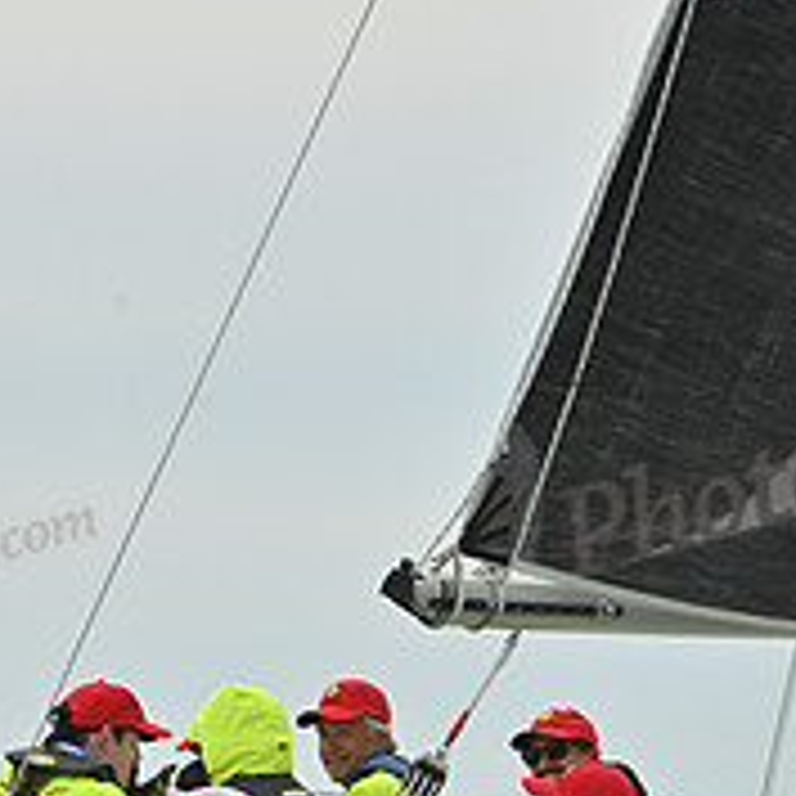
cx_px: 331
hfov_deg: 3.1
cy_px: 1174
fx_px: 14517
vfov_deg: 3.1
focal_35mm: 558
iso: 320
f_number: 13
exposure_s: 1/800
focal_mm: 200
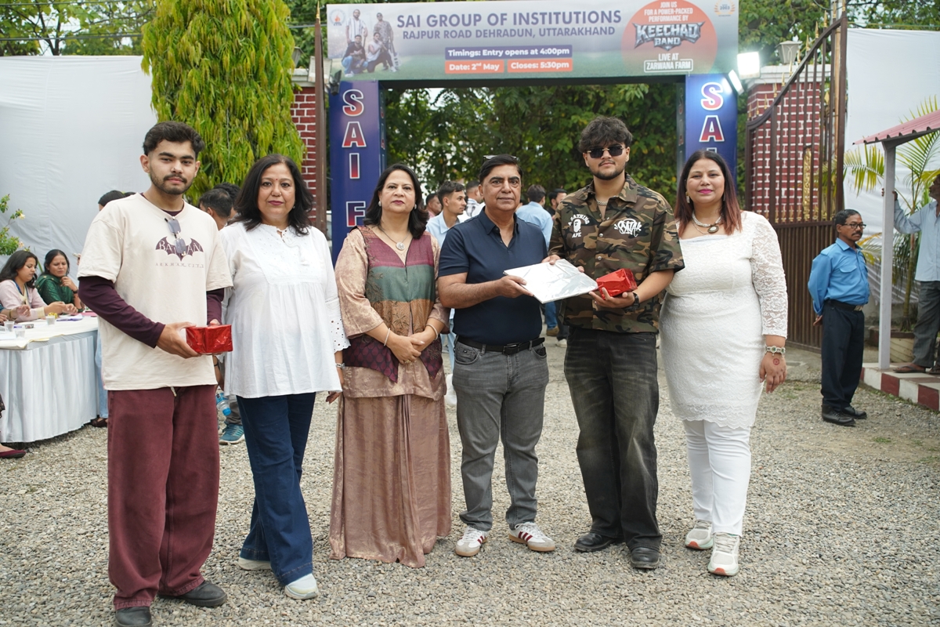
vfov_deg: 37.9
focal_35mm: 35
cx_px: 470
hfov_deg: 54.4
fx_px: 914
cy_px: 314
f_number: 4
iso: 800
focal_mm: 35
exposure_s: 1/200
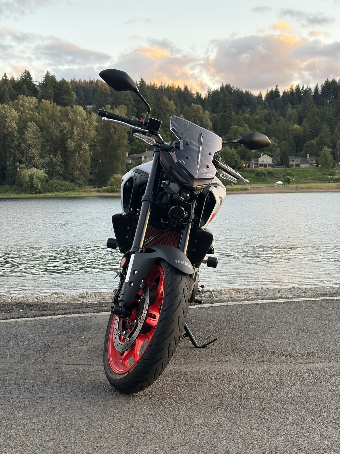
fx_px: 681
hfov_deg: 28.0
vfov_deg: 36.8
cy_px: 227
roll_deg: +0.3
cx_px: 170
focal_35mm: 52
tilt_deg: -3.4
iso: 64
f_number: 1.6
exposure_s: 1/182
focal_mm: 5.96
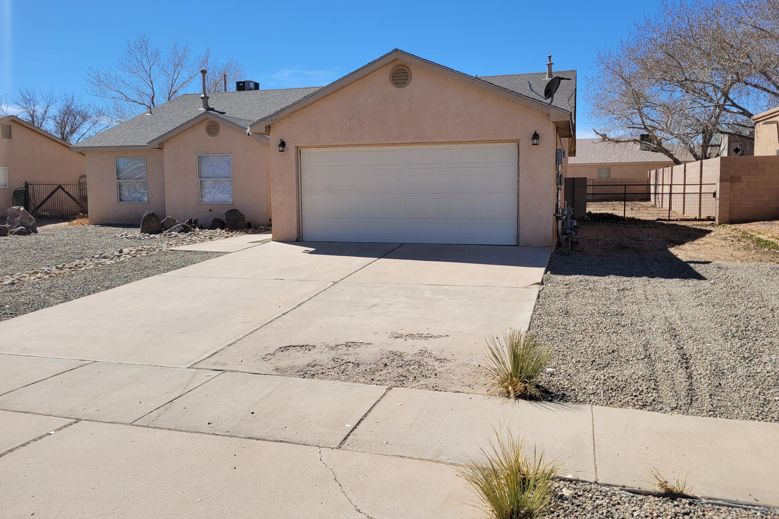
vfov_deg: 46.4
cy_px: 235
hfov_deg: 65.5
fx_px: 606
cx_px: 397
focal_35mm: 28
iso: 40
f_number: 1.8
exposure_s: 1/3345
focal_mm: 5.4
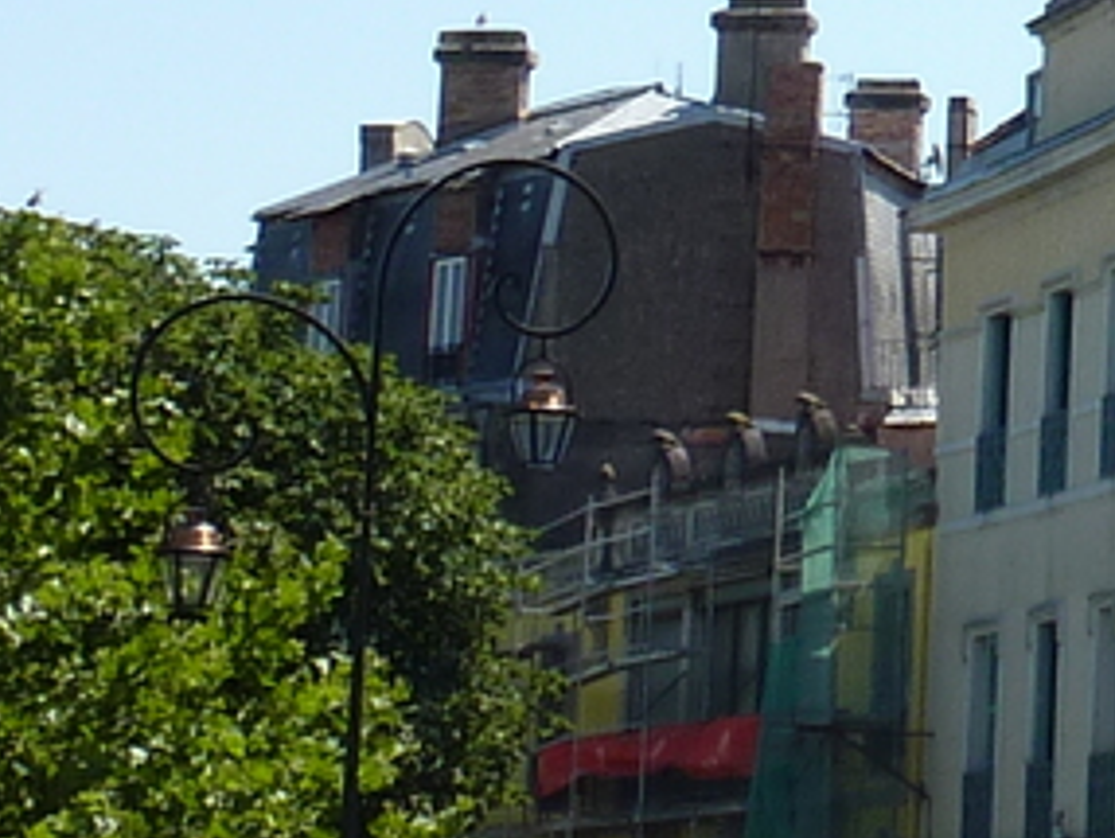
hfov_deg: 10.1
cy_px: -183
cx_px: 2339
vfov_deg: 8.2
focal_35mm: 179
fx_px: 5771
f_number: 4.5
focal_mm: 5.3
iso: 80
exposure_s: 1/500
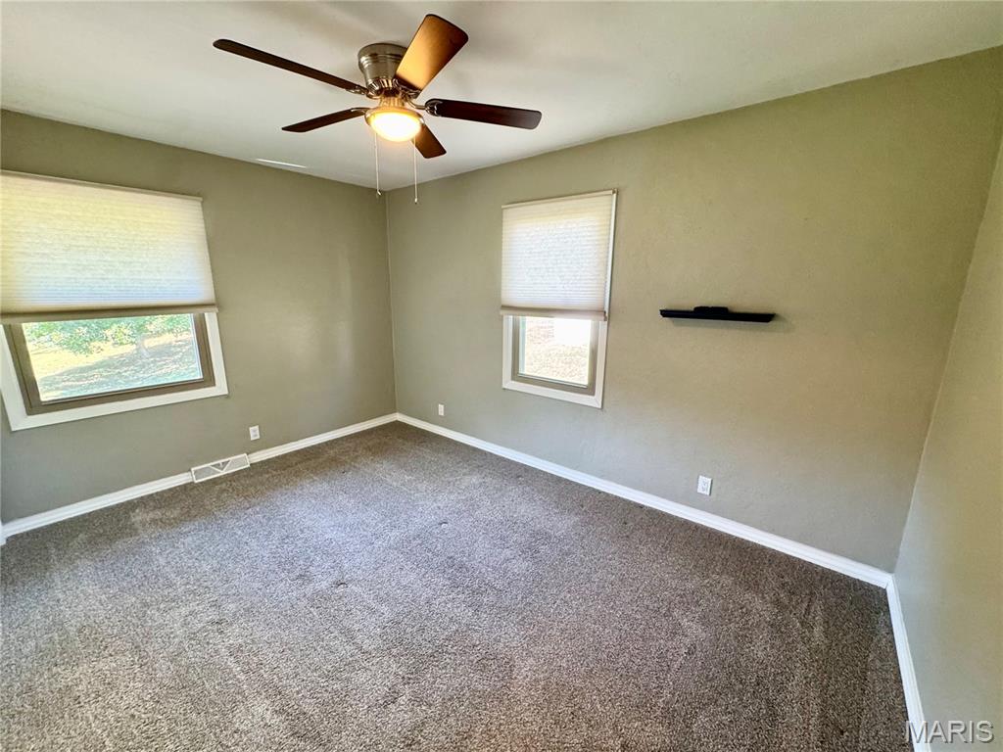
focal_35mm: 14
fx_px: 406
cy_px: 376
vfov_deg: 85.7
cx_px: 502
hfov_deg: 102.1
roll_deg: -0.2
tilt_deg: -11.7
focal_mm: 2.22
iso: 250
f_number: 2.2
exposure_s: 1/60
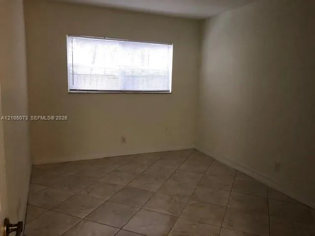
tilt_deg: -8.6
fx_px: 255
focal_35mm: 28
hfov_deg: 63.4
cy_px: 118
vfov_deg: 49.7
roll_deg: -1.0
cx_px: 158
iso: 100
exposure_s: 1/12
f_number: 1.8
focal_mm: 3.99
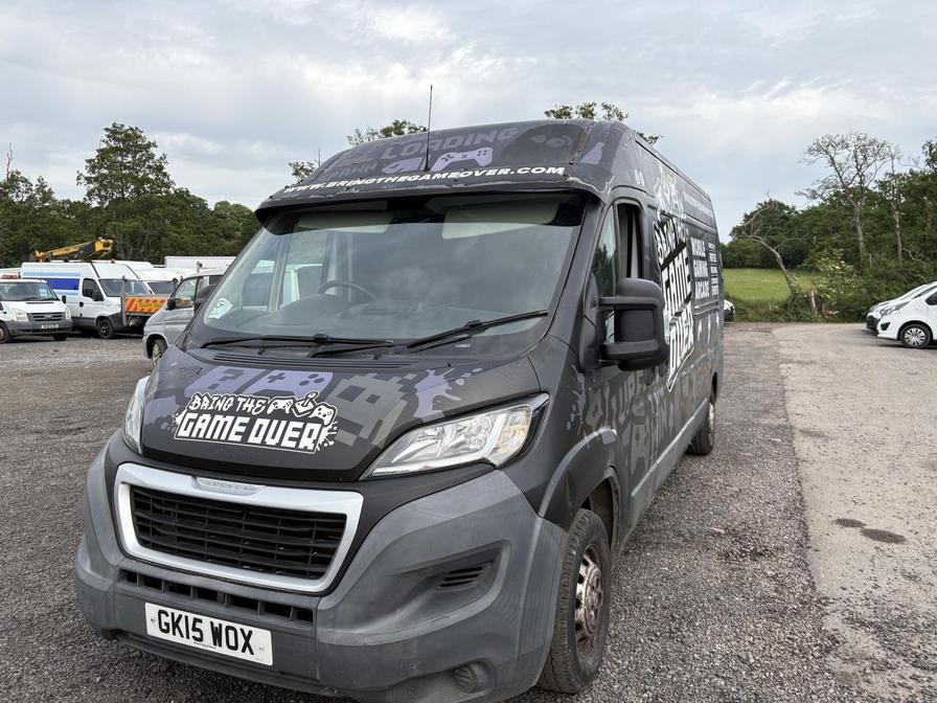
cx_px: 468
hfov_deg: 67.3
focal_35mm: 26
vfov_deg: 53.1
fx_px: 704
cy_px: 352
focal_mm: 5.96
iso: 50
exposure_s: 1/1451
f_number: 1.6
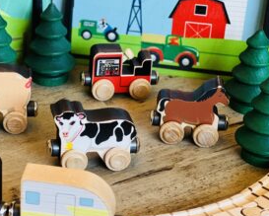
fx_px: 877
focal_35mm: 110
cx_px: 75
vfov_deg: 14.0
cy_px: 108
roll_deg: -2.1
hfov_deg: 17.4
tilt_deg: -27.2
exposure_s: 1/40
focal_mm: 9
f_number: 2.8
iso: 320
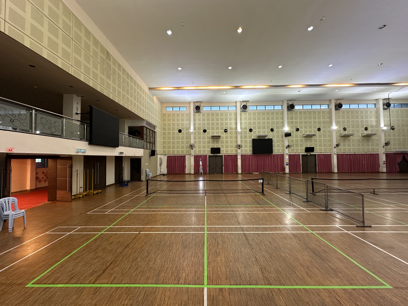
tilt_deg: +1.0
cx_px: 204
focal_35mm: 14
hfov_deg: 102.1
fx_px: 165
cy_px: 153
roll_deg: +0.1
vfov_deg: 85.7
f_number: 2.2
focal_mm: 2.22
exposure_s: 1/50
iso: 160
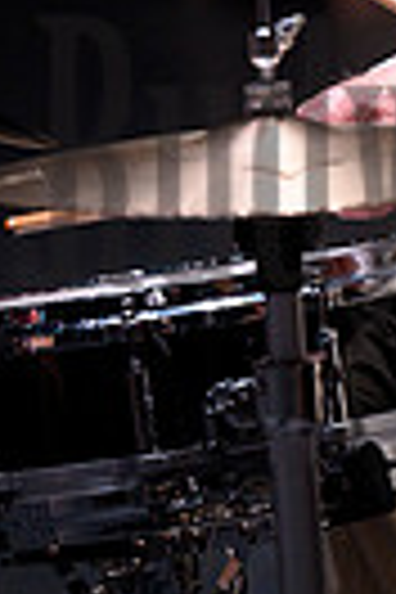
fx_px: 9289
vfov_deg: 3.7
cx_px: 628
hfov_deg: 2.4
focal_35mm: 563
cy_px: 166
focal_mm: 165
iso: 3200
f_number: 2.8
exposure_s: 1/400
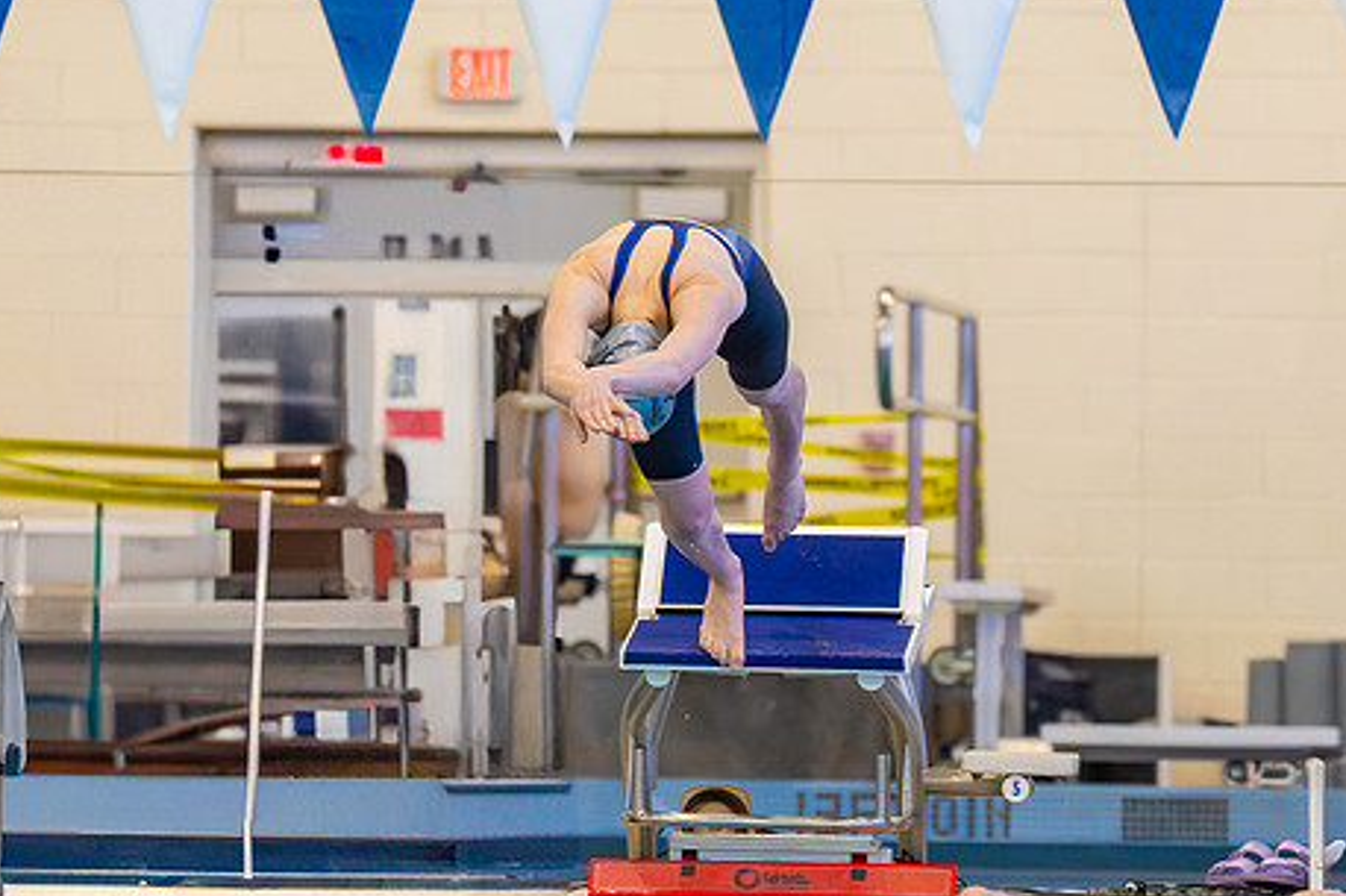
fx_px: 12894
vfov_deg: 4.0
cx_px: 757
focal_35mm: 345
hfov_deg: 6.0
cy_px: 443
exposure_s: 1/1000
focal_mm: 122
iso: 2500
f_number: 2.8
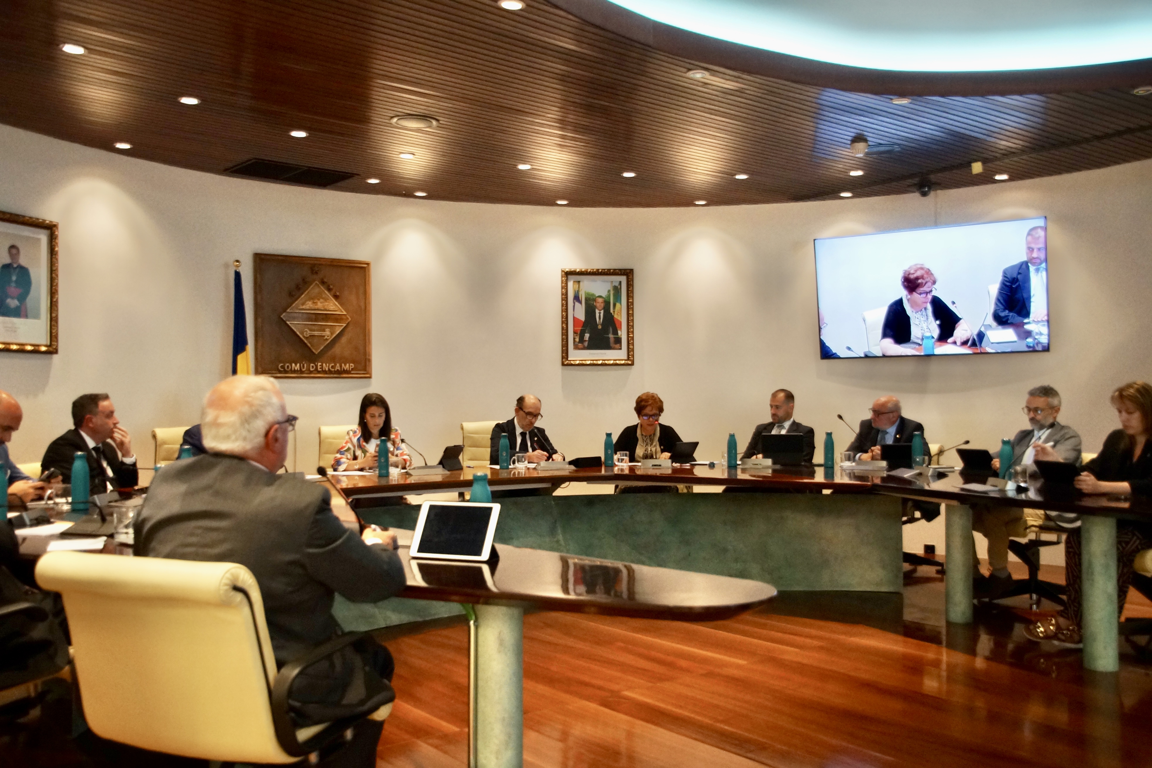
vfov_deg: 40.0
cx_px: 576
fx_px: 1056
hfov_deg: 57.2
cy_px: 384
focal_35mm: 33
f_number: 4
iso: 1000
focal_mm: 22
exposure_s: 1/60
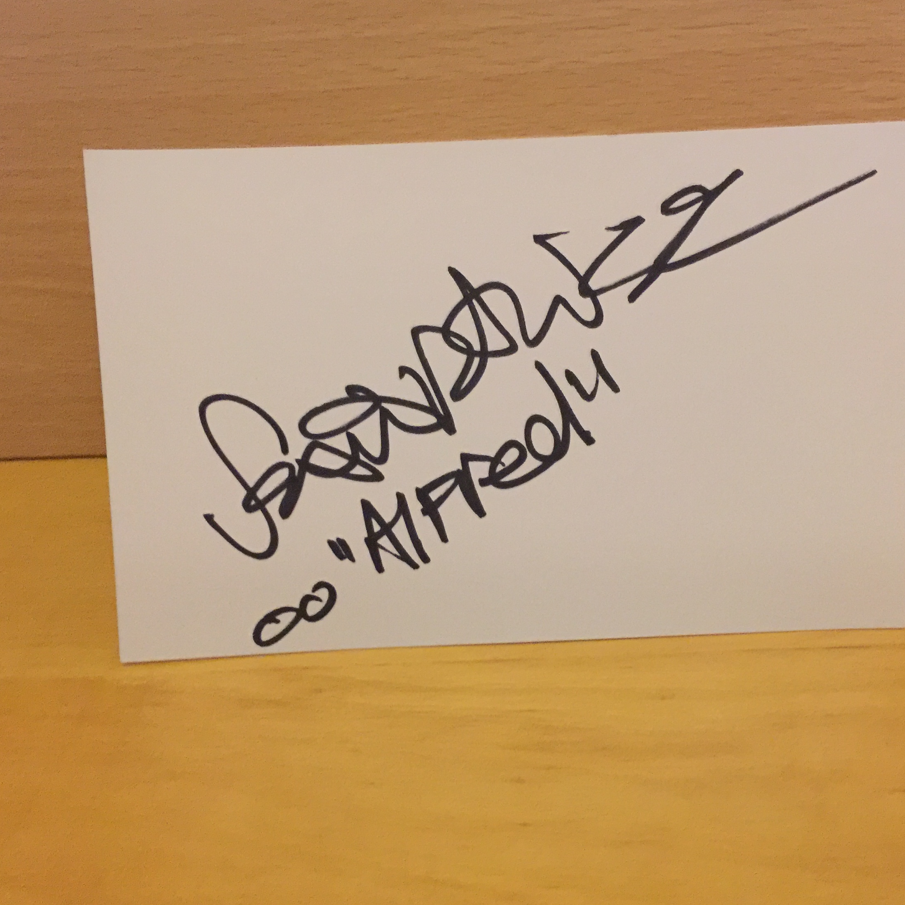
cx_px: 508
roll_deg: -0.1
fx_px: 1124
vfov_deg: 43.9
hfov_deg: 43.8
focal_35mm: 38
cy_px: 466
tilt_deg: -24.6
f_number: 2.2
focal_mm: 4.15
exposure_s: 1/8
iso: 250
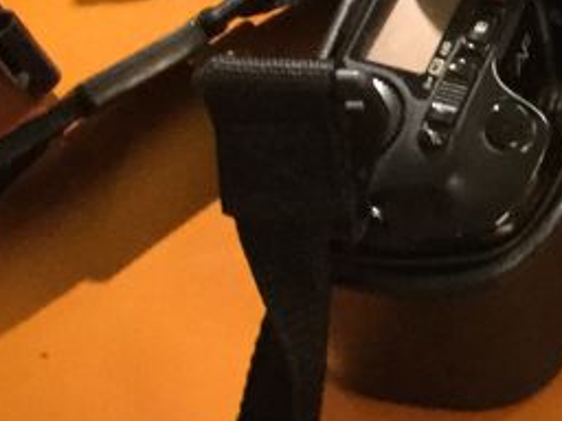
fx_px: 1964
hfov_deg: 14.6
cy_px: -169
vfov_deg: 11.8
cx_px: 968
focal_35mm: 121
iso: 200
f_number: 2.4
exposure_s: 1/17
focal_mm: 3.3
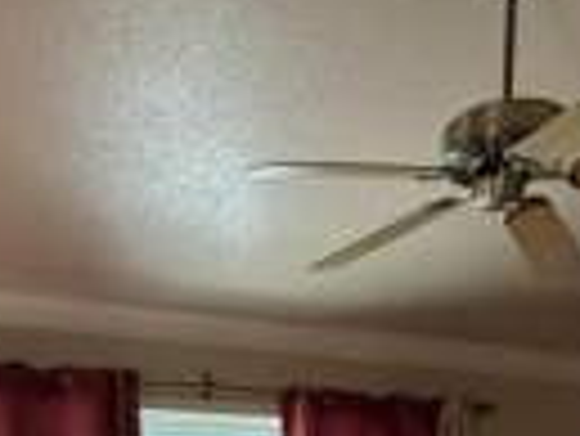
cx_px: 216
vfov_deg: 21.8
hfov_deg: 36.6
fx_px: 872
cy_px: 708
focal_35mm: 52
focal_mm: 2.22
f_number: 2.2
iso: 640
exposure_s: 1/120
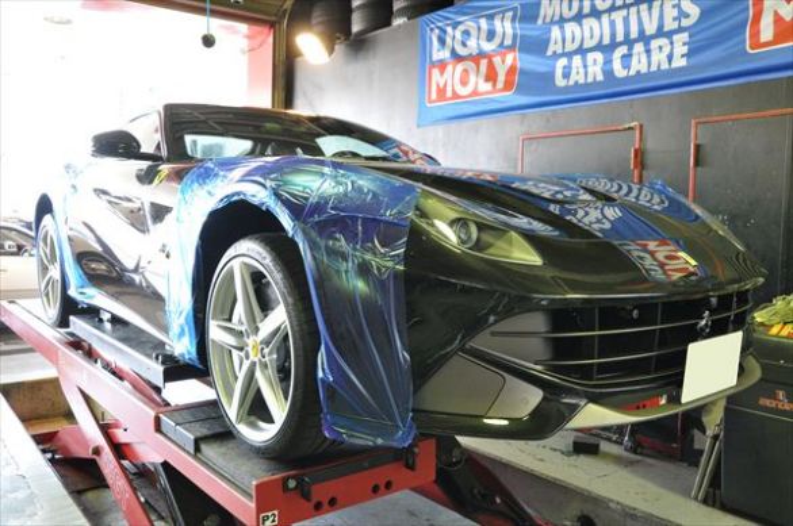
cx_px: 396
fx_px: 693
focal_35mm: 32
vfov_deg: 41.6
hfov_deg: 59.6
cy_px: 263
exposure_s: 1/30
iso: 800
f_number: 6.3
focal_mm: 21
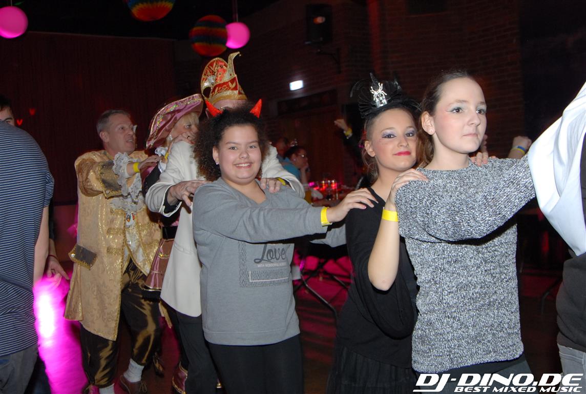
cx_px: 293
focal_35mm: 42
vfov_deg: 32.0
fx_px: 685
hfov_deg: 46.3
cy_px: 197
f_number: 5.6
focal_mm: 28
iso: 400
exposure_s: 1/8
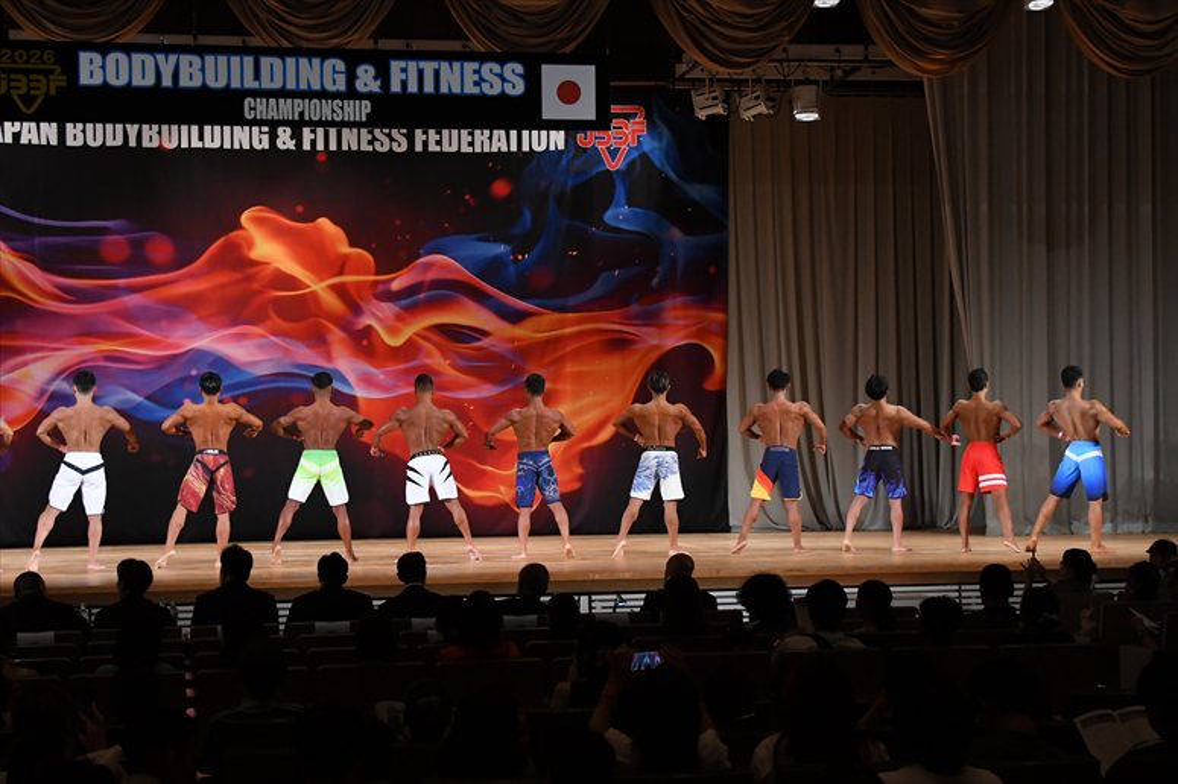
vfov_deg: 18.9
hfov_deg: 28.1
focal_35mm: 72
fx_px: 2355
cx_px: 589
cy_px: 392
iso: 3200
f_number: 5.6
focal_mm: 48
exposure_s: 1/400
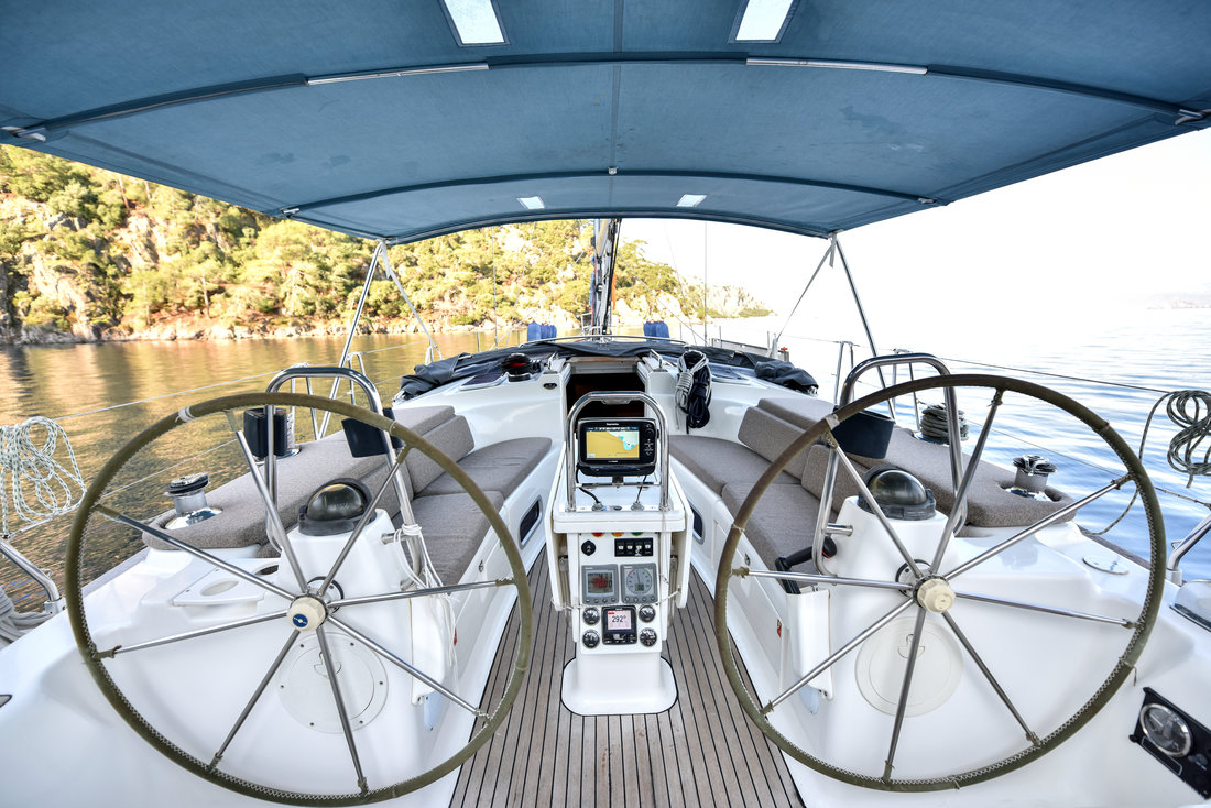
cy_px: 404
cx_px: 606
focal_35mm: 14
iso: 320
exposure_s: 1/800
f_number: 2.8
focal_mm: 14
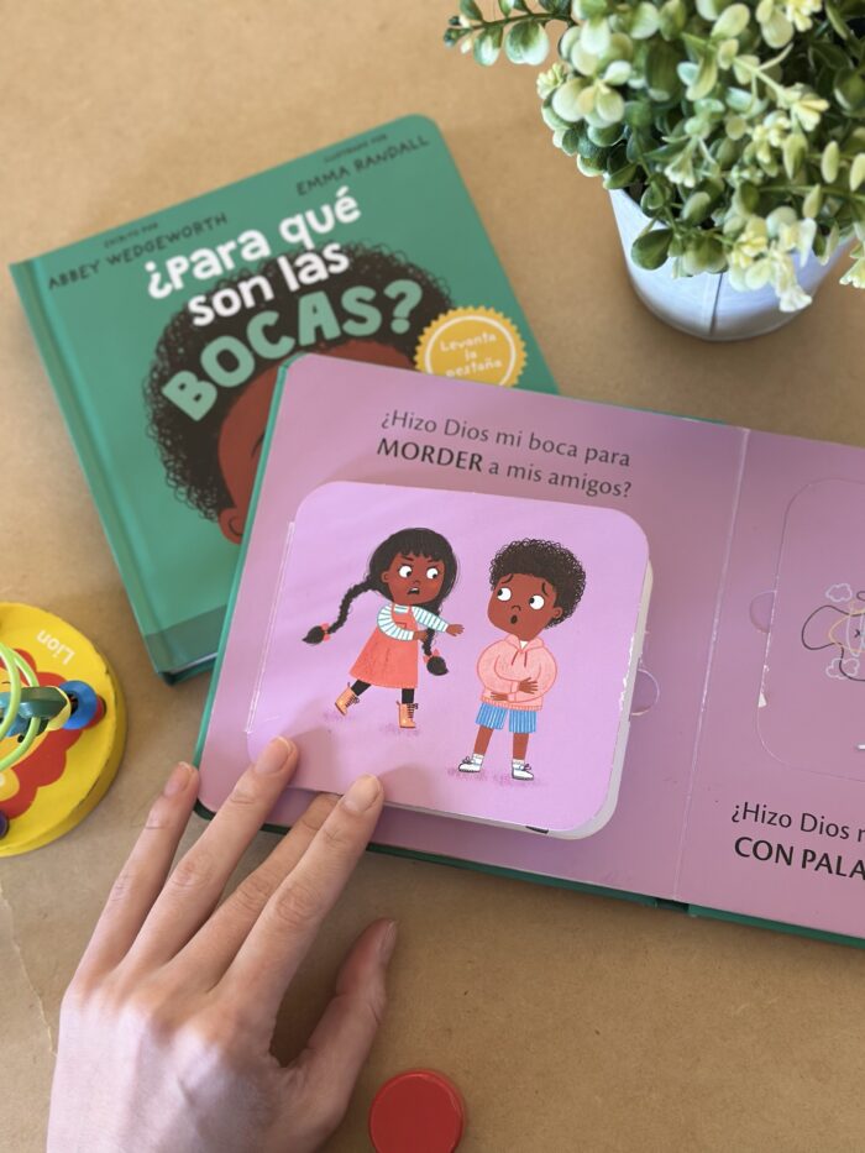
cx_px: 432
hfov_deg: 30.3
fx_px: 1599
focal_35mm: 48
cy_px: 576
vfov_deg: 39.7
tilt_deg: -72.0
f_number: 1.78
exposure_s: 1/33
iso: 250
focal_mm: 6.86
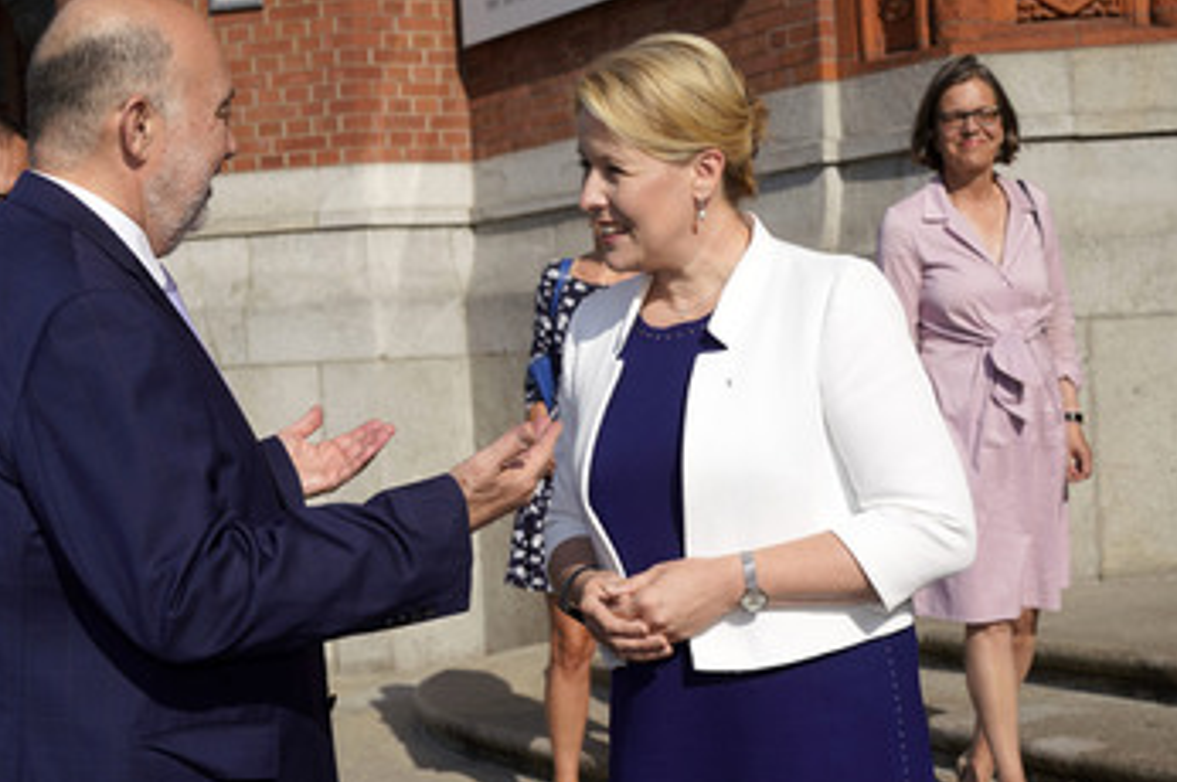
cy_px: 418
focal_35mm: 60
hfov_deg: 33.2
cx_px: 427
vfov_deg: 22.6
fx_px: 1960
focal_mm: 46
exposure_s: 1/1000
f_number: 5.6
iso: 100
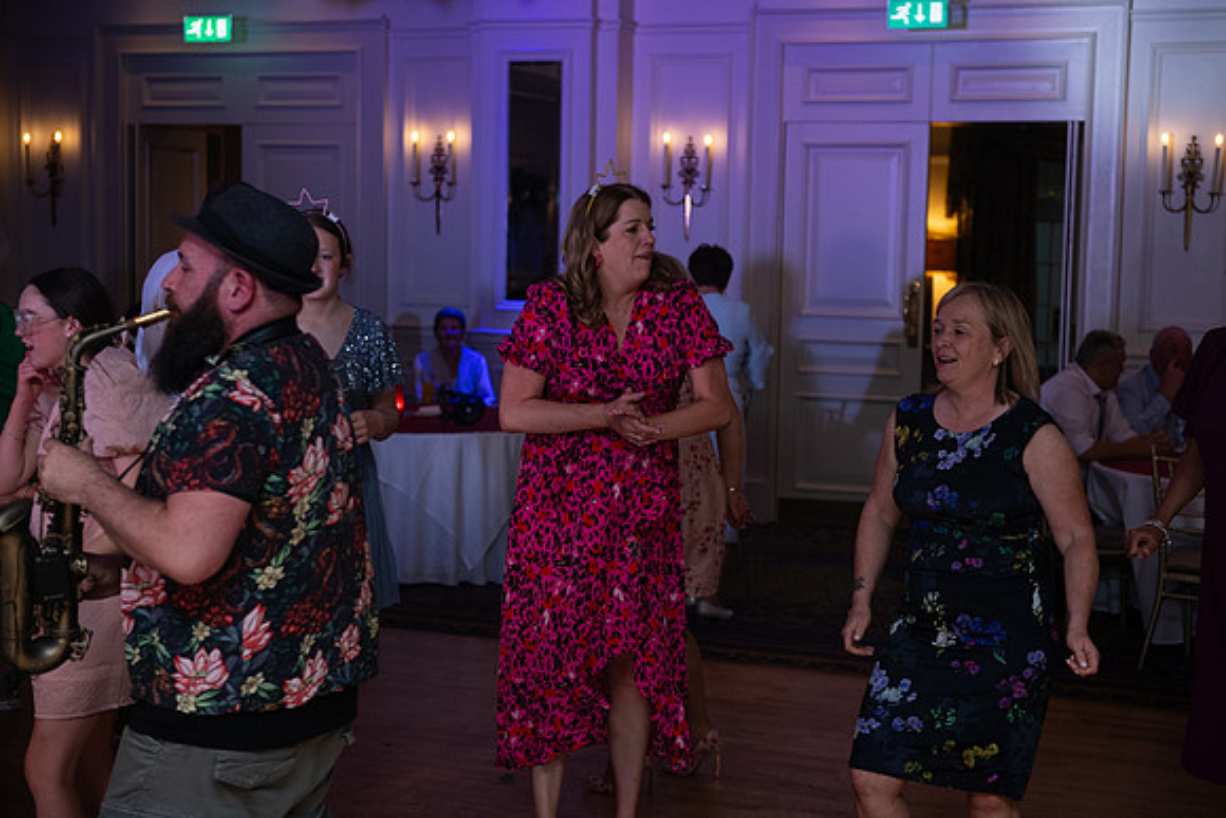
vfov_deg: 23.4
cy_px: 409
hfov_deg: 34.5
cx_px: 613
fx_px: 1976
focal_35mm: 58
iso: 640
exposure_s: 1/160
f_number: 3.5
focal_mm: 58
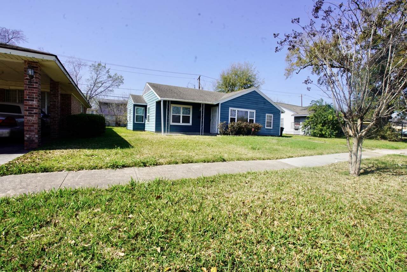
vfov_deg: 73.8
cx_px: 204
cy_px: 136
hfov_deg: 96.7
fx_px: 181
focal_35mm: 16
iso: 100
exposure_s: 1/80
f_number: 14
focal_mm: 16
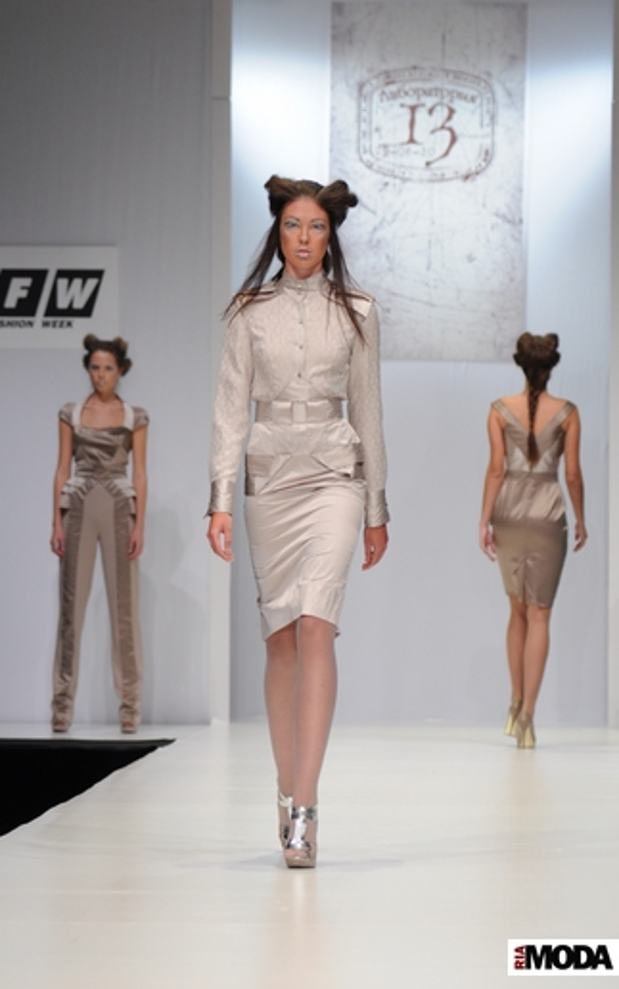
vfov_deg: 13.0
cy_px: 496
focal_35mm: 162
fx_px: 4355
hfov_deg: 8.1
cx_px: 308
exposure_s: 1/250
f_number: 3.5
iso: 640
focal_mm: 105
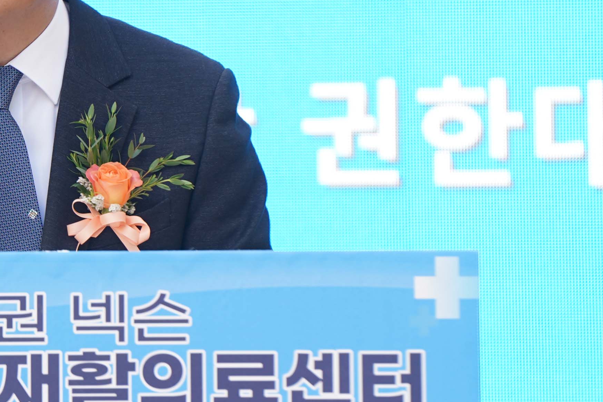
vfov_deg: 2.2
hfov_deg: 3.3
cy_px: 68
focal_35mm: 618
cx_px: 44
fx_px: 10350
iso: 125
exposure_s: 1/160
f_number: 4
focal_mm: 180
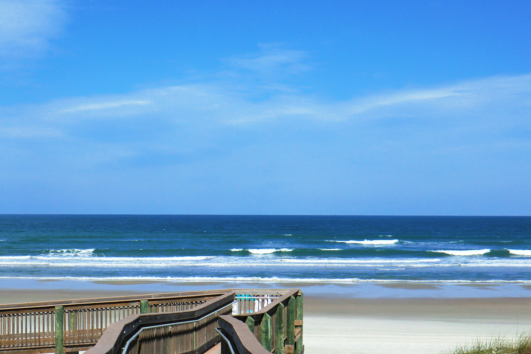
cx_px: 213
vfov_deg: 21.8
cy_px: 247
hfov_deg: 32.3
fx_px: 914
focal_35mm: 62
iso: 64
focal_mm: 8.4
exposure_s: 1/200
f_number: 9.3
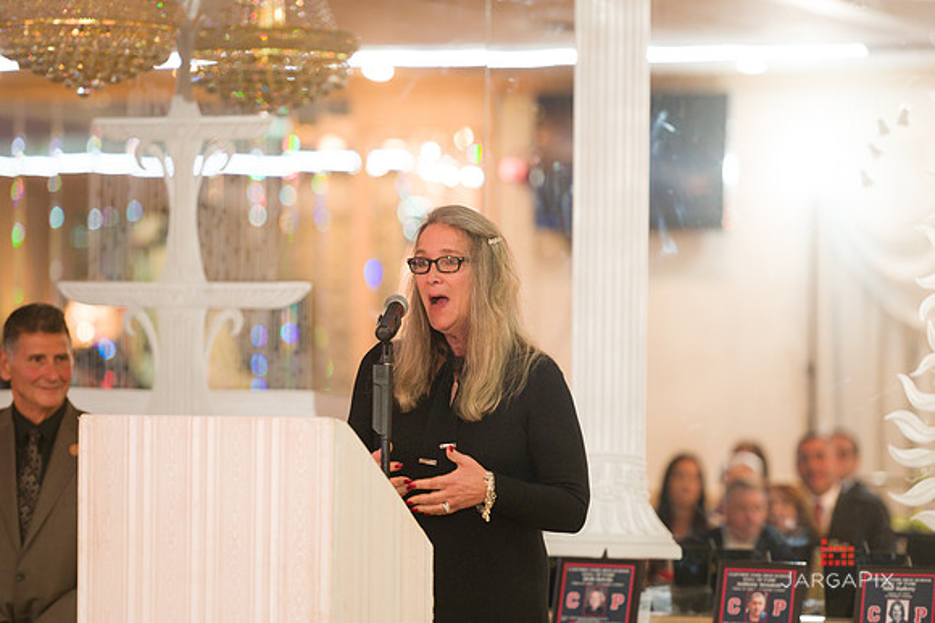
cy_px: 312
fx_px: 4542
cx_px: 468
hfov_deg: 11.8
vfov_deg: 7.8
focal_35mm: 175
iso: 1600
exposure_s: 1/125
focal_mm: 175
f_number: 3.2
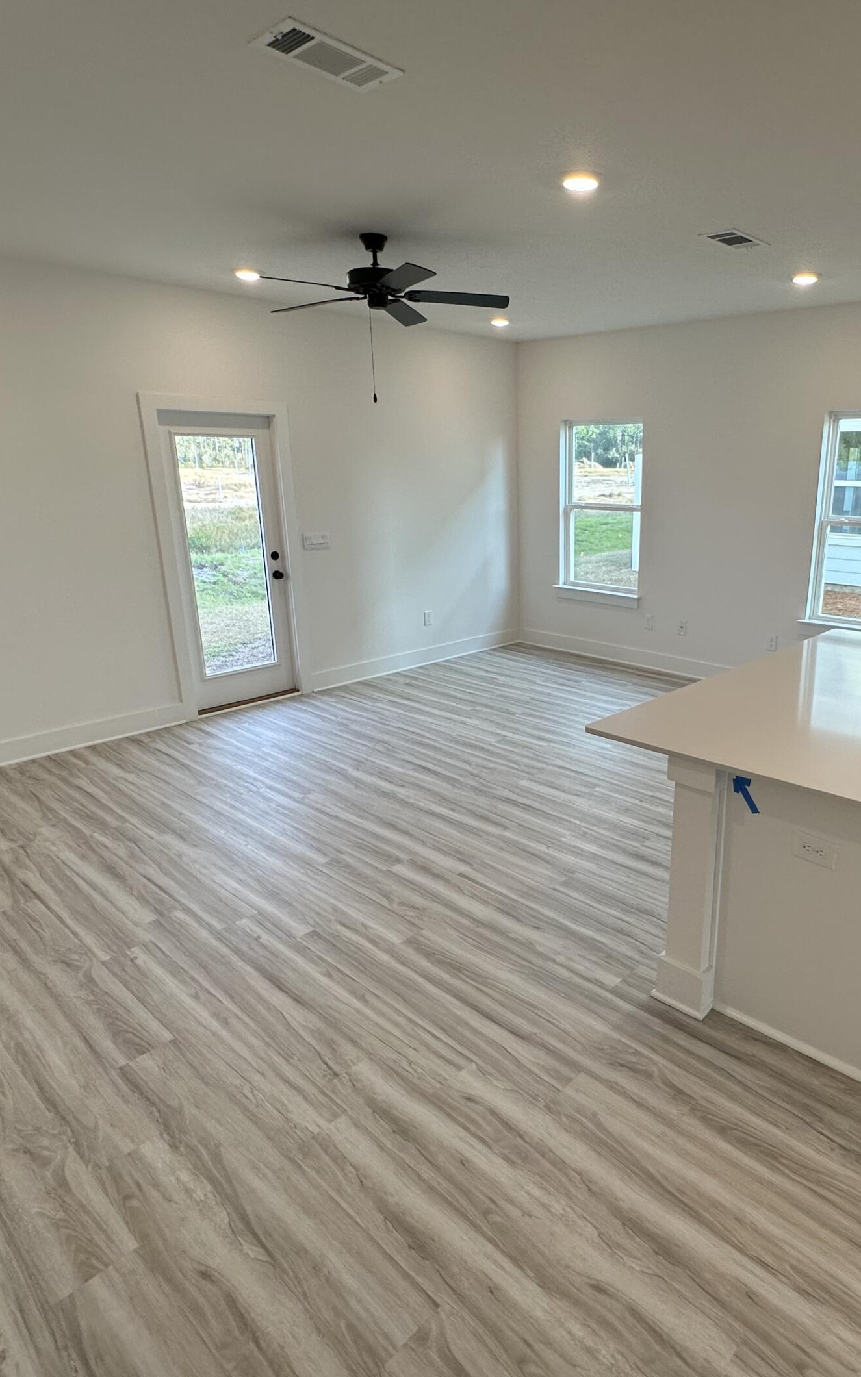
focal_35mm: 21
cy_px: 700
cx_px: 571
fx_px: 788
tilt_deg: -17.2
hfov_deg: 56.1
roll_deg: -0.4
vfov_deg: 82.3
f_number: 2.2
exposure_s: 1/120
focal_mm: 2.22
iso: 64
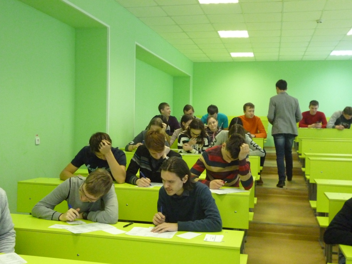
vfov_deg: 35.1
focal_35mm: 41
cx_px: 176
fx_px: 417
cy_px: 132
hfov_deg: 45.8
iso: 800
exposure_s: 1/40
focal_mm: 7.3
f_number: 3.7
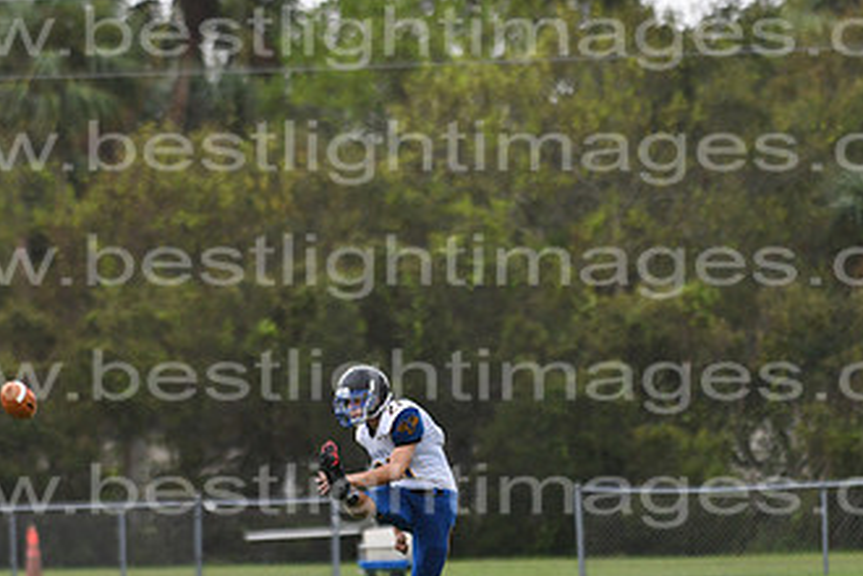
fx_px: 8845
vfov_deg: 3.7
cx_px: 437
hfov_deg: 5.6
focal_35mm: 369
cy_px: 439
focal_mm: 140
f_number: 3.5
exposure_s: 1/2000
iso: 500
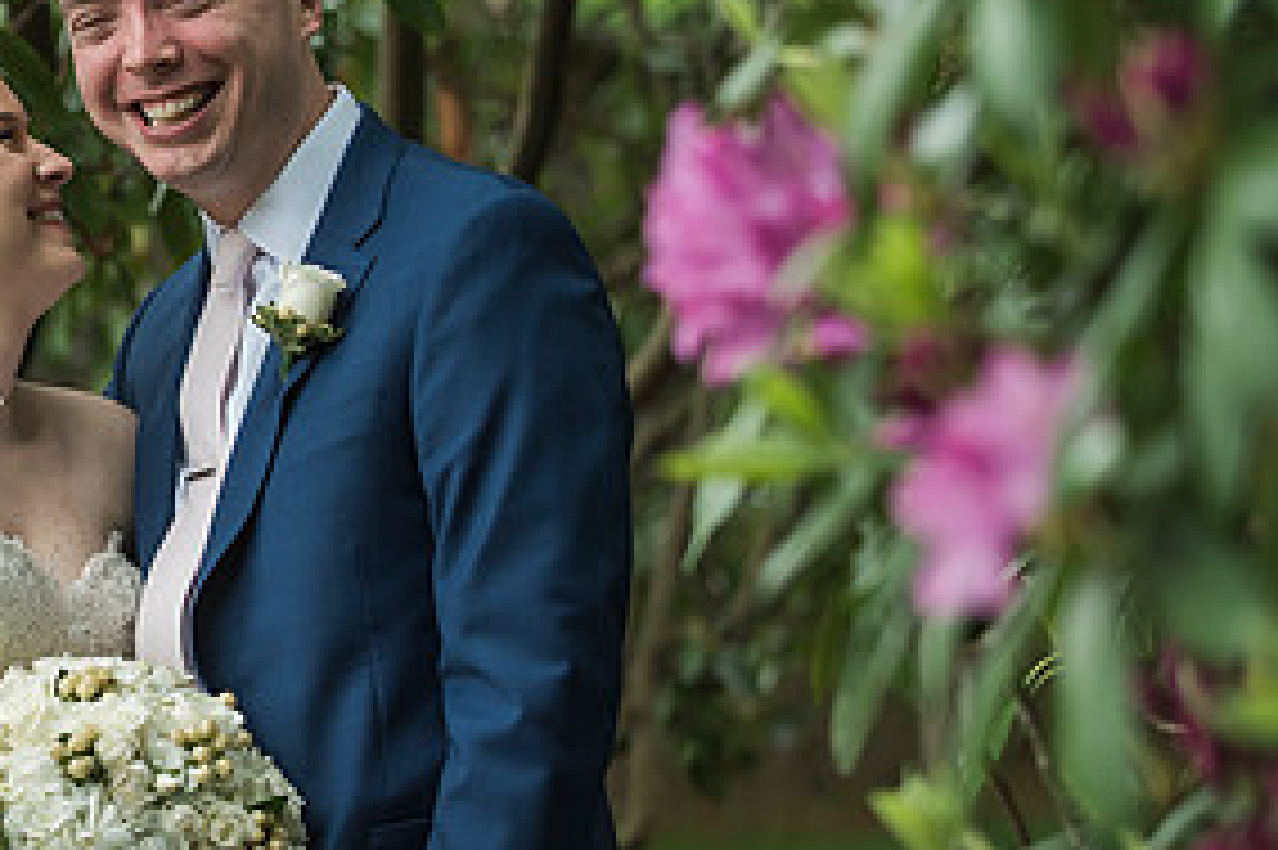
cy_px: 299
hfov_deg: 11.1
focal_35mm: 184
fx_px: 6528
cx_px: -4
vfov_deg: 7.5
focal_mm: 90
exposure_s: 1/500
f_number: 2.8
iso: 500
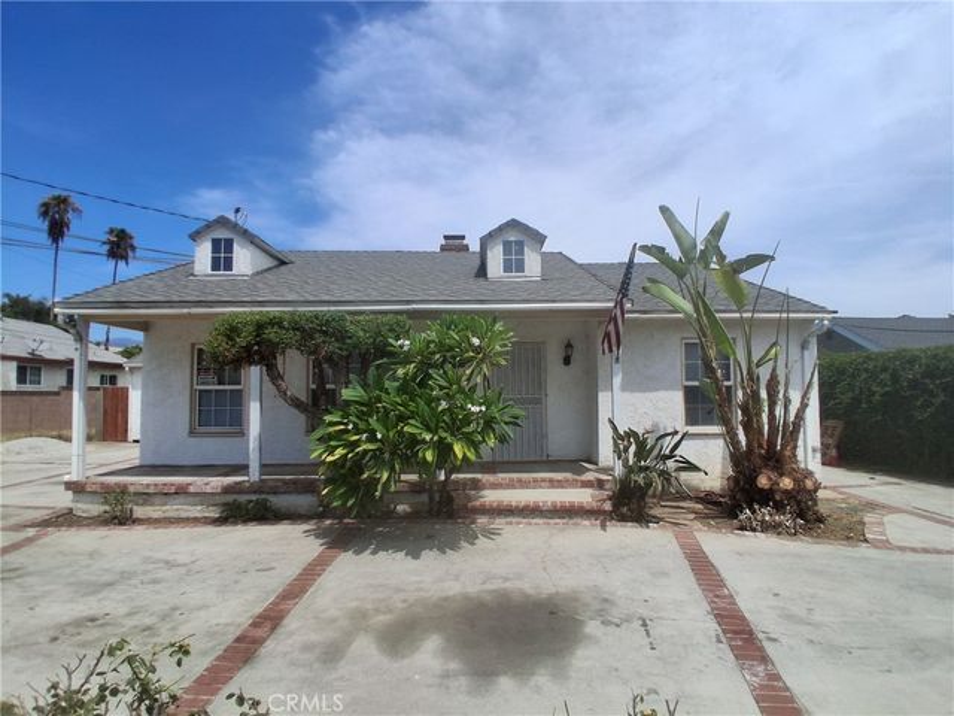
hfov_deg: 91.0
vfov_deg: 74.7
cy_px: 358
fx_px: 469
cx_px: 477
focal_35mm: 17
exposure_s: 1/1603
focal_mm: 1.4
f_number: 2.2
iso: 50
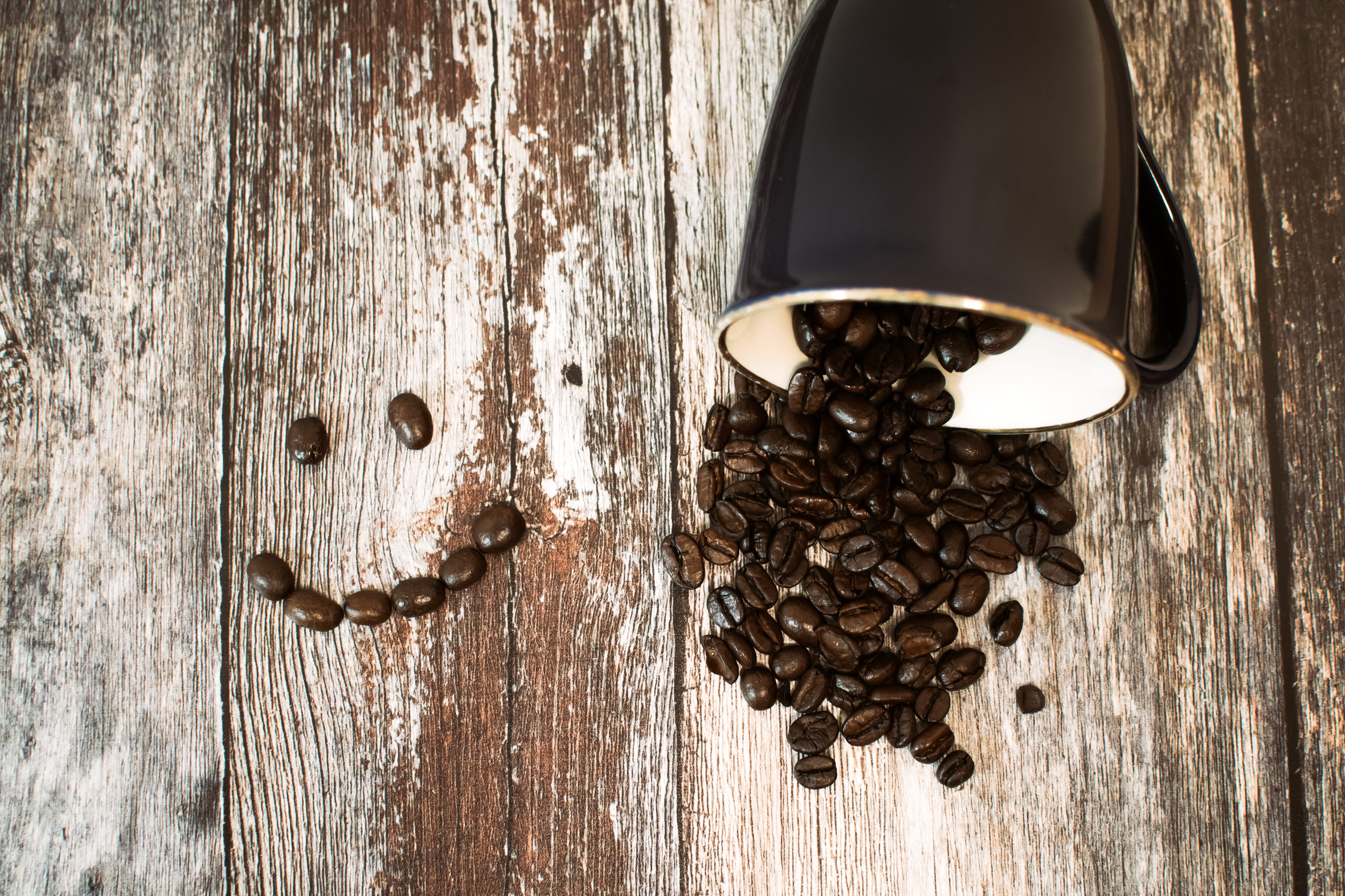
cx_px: 672
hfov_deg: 37.9
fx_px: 1961
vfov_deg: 25.8
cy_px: 448
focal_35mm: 52
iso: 800
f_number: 3.5
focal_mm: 35
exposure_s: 1/60
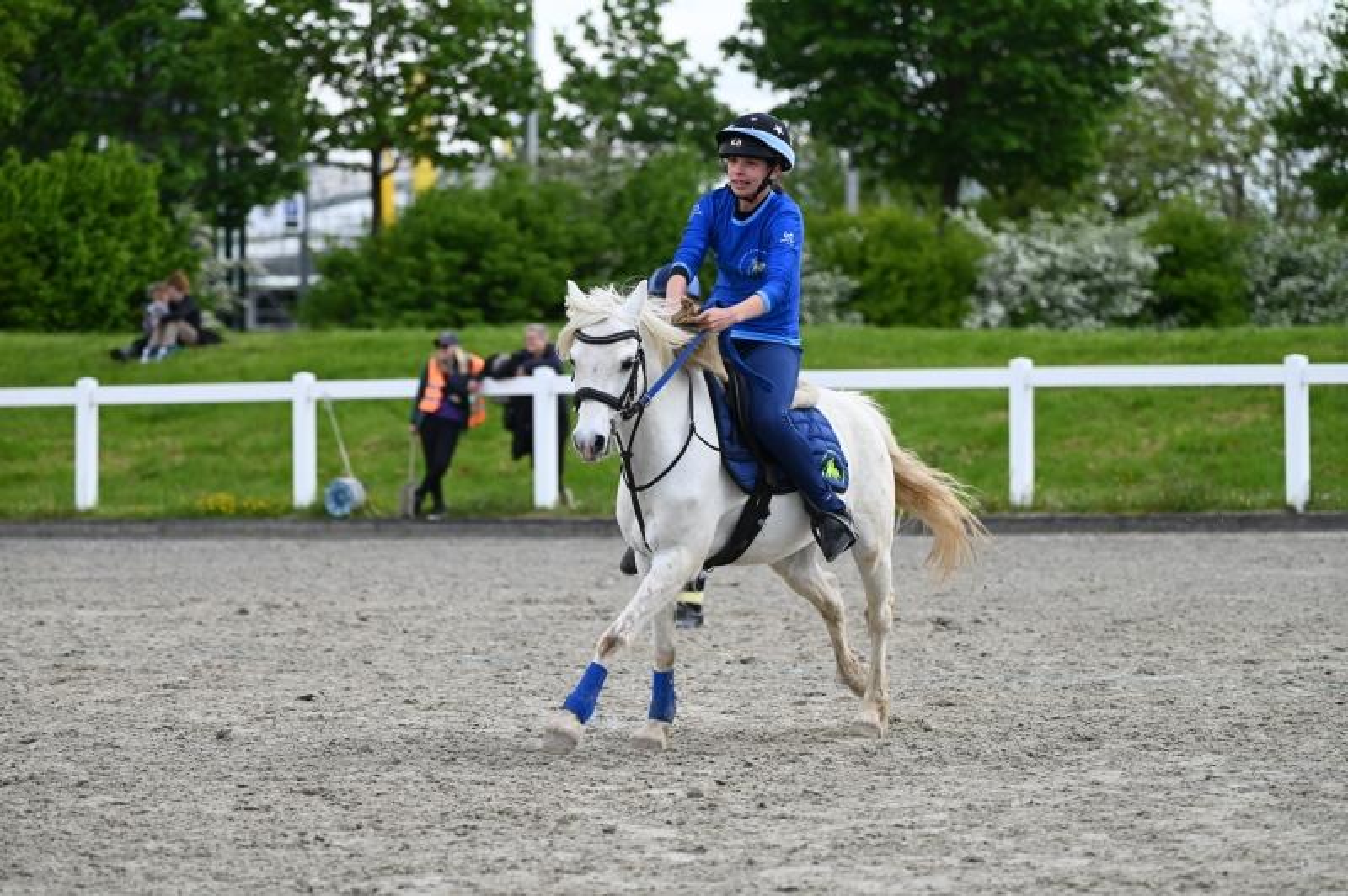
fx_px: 5986
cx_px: 674
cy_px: 448
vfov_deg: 8.6
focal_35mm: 160
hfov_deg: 12.8
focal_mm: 160
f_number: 4.8
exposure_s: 1/1250
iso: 450
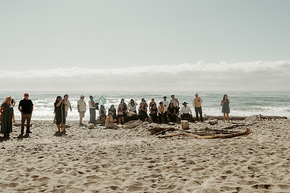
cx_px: 149
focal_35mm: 37
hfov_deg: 52.2
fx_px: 296
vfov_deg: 36.2
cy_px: 96
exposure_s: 1/3200
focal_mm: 35
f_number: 4
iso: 100
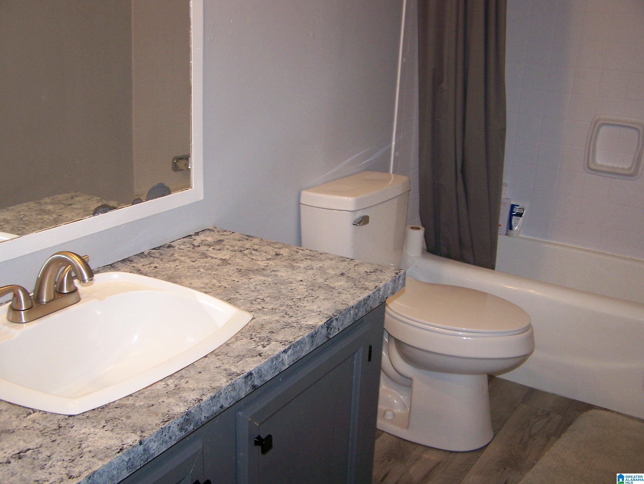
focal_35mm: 38
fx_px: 707
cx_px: 322
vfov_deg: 37.8
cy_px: 242
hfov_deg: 48.9
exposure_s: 1/60
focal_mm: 6.3
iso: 160
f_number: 2.8
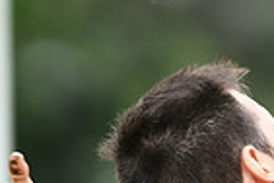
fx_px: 14102
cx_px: 291
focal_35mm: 1853
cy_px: 352
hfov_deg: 1.1
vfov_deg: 0.7
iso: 500
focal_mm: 300
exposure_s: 1/1000
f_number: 2.8
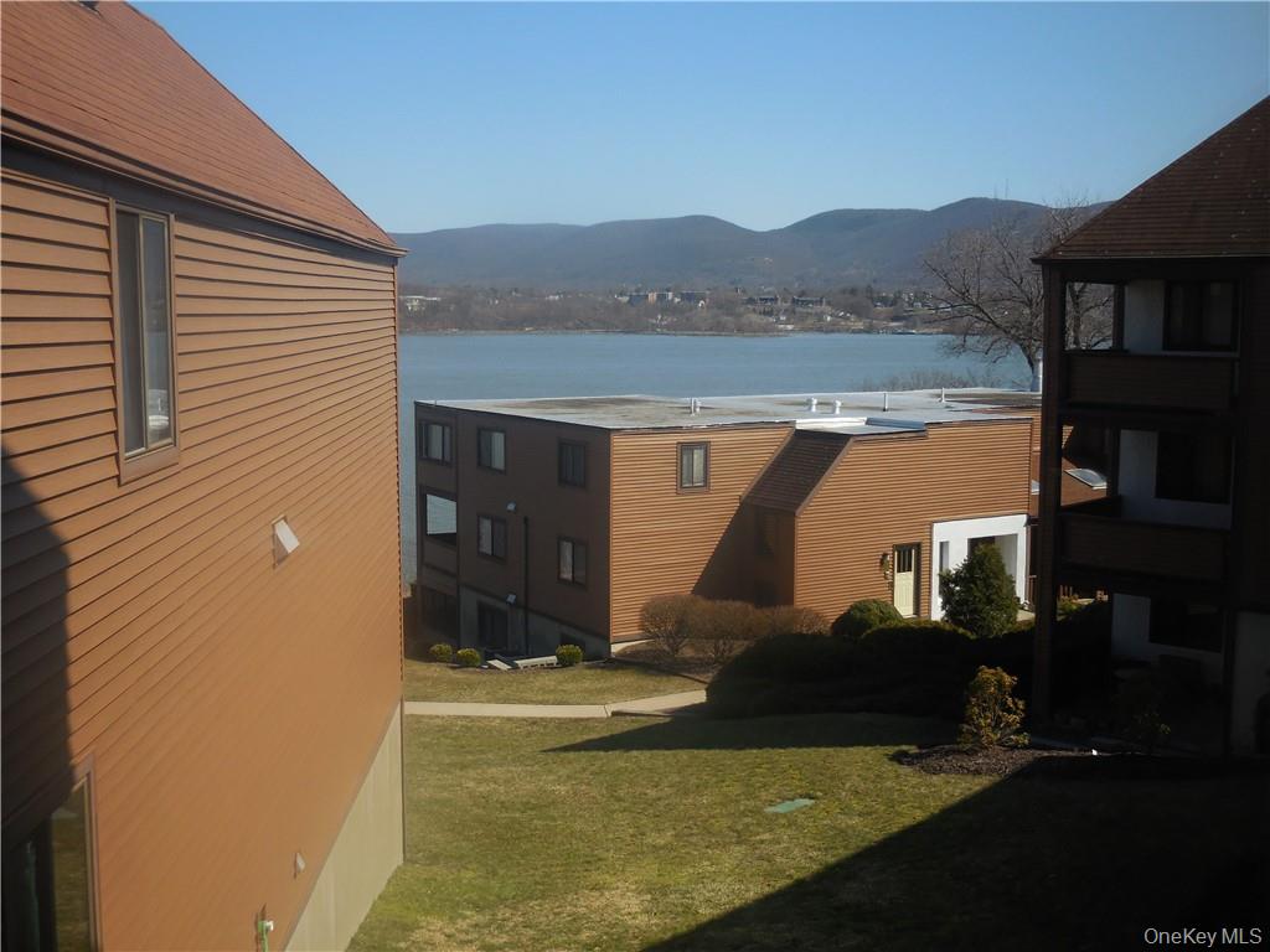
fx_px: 1431
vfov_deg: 36.8
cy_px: 476
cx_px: 635
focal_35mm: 39
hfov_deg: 47.9
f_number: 3.9
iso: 125
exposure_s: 1/1000
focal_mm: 7
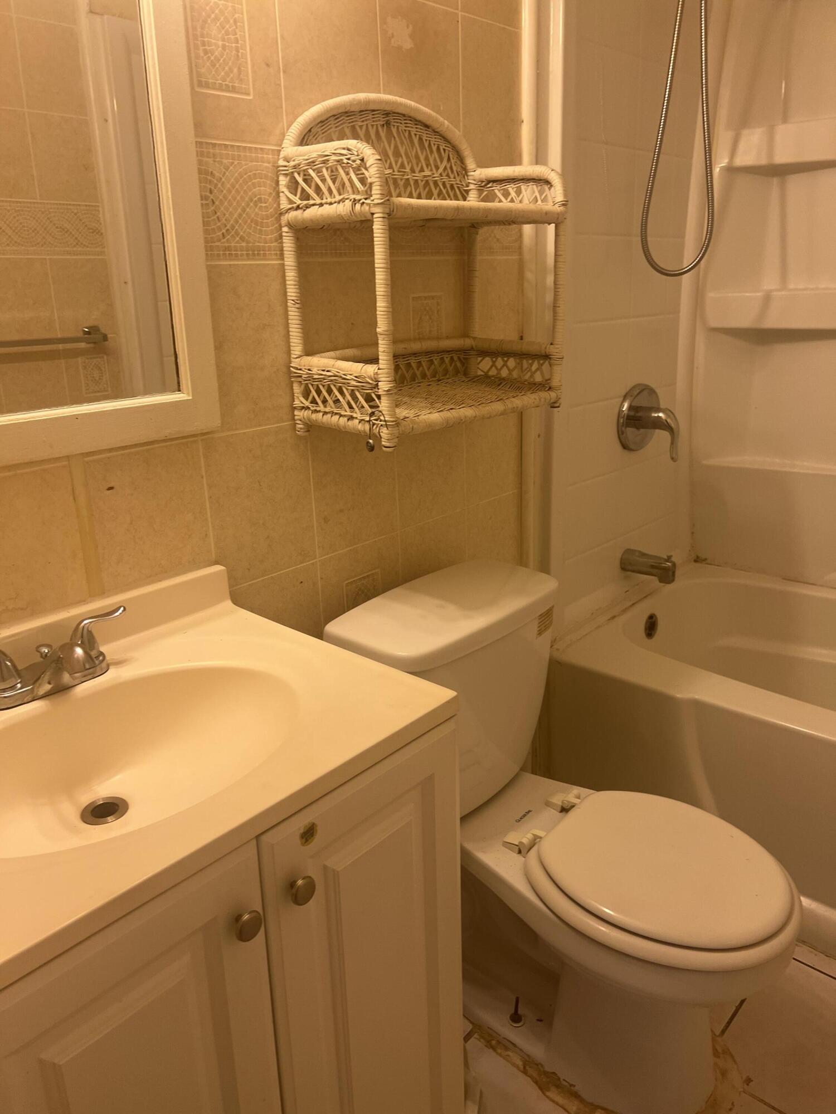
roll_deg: +2.0
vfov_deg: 67.3
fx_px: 837
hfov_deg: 53.1
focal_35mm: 26
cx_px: 418
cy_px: 557
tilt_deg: -17.7
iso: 64
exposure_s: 1/60
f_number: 1.5
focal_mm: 5.7
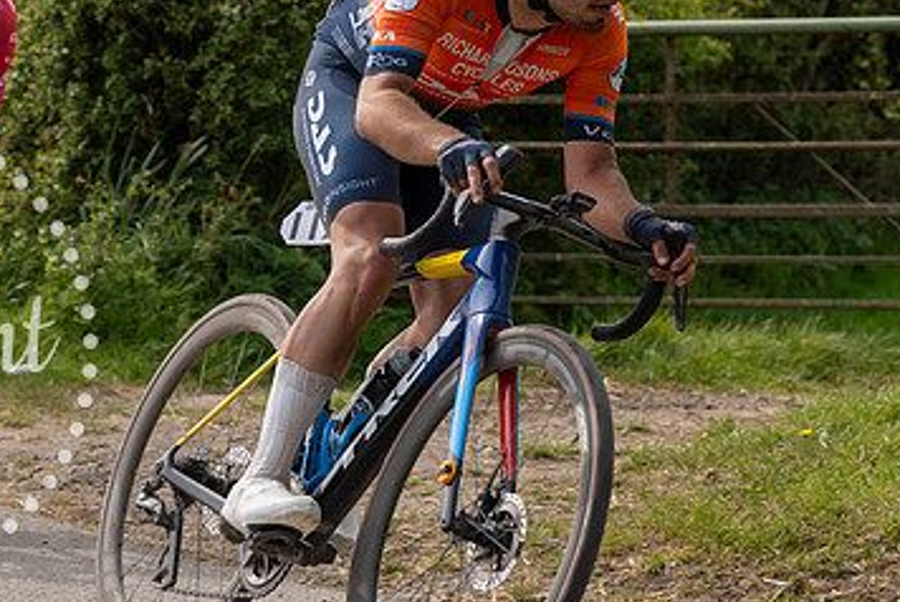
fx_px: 4378
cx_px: 443
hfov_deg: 11.7
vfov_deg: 7.8
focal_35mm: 175
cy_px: 90
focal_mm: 85
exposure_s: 1/1000
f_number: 5
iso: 250
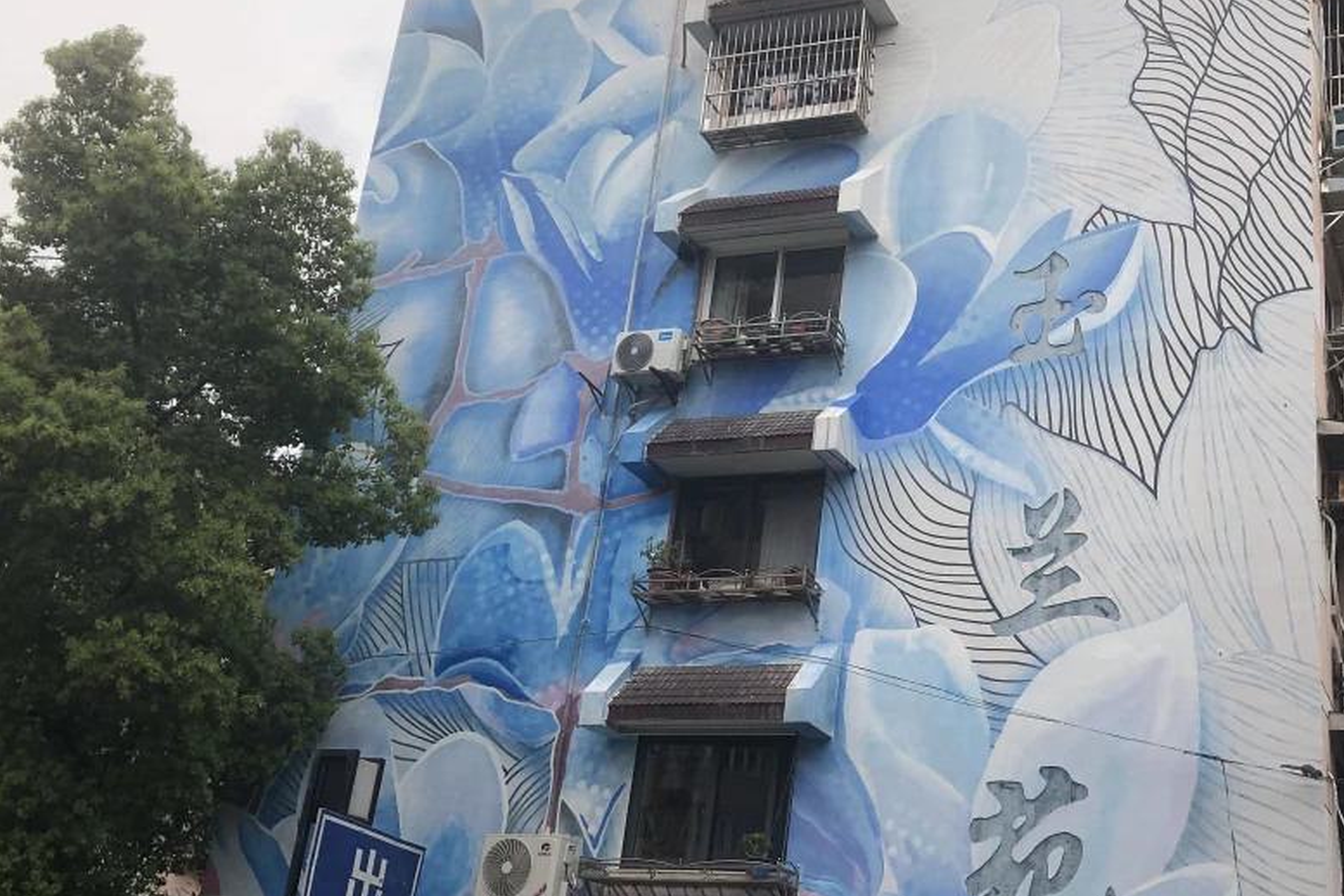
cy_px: 457
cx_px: 898
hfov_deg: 43.0
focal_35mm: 45
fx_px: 1680
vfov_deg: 29.9
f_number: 1.8
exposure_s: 1/600
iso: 20
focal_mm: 4
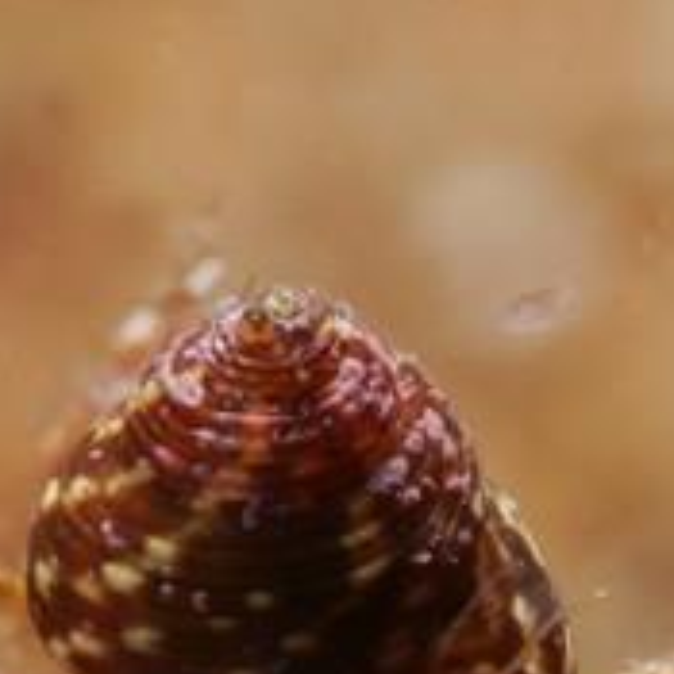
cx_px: 416
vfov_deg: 5.9
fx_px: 6520
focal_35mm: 296
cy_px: 674
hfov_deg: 5.9
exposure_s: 1/160
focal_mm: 45
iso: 160
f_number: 22
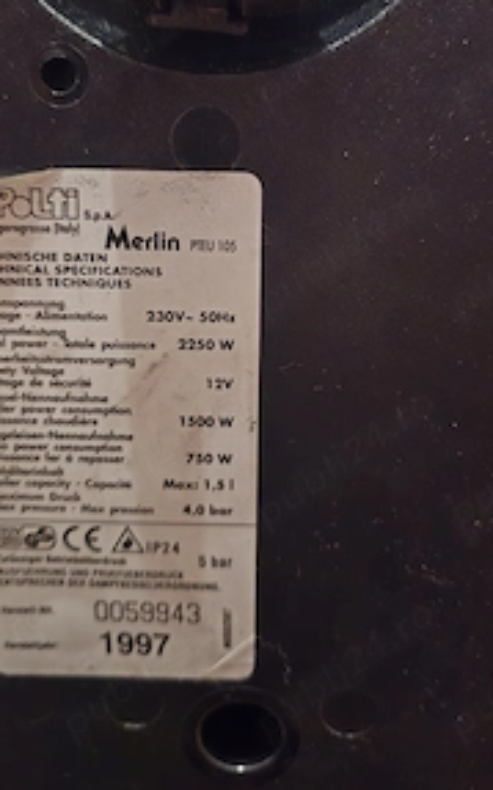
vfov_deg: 56.0
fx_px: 732
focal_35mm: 34
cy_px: 295
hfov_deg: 37.2
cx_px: 248
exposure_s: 1/33.3
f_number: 1.7
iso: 2500
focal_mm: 6.3
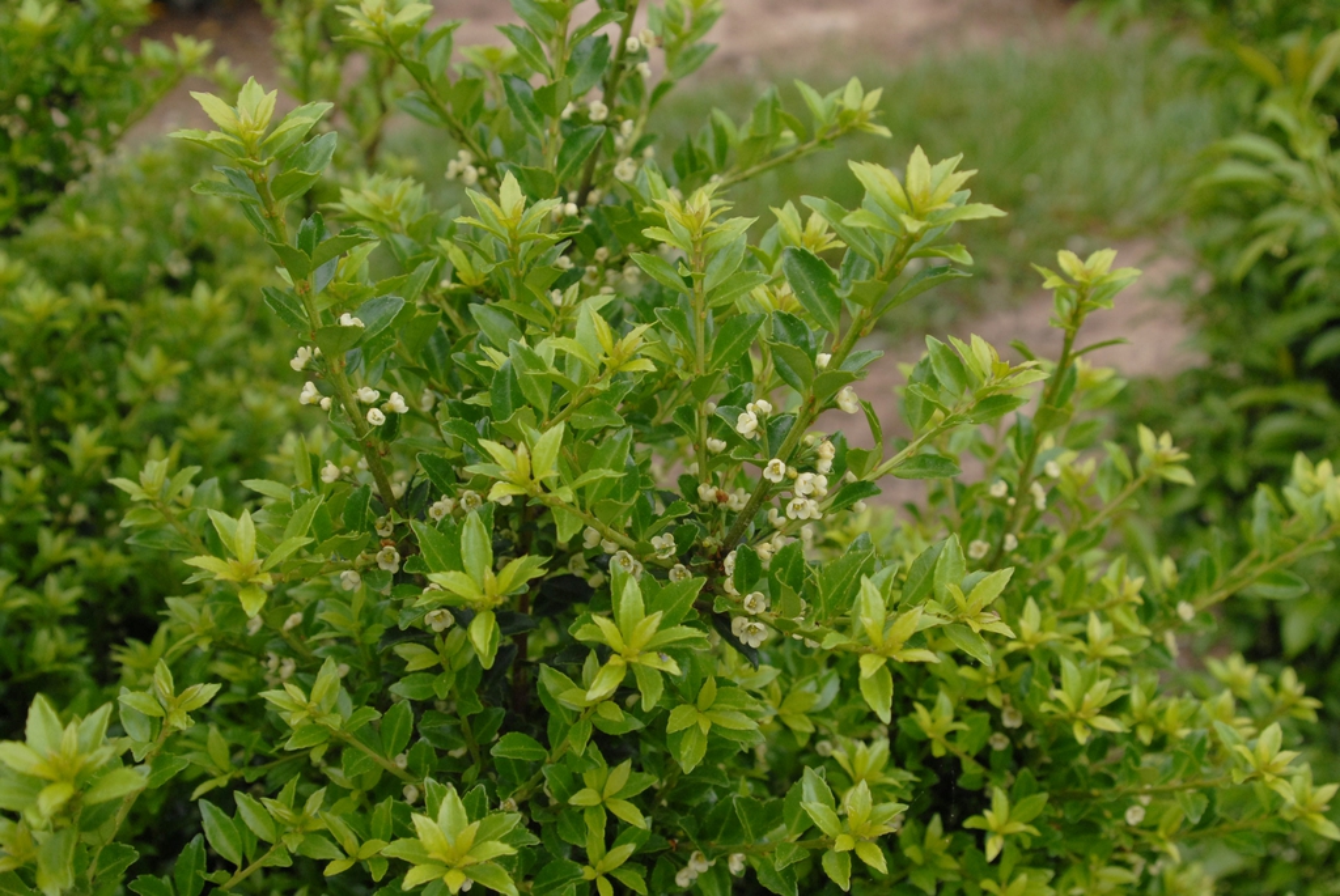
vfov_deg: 28.1
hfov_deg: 41.1
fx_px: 1788
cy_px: 448
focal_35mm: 48
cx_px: 670
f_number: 7.1
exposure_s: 1/180
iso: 400
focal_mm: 32
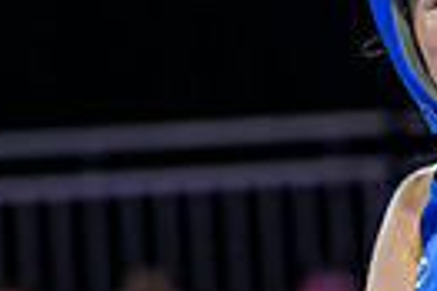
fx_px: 6474
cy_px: 300
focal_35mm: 534
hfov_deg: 3.8
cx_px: 1061
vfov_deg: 2.6
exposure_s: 1/1600
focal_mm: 103
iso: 2000
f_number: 3.2
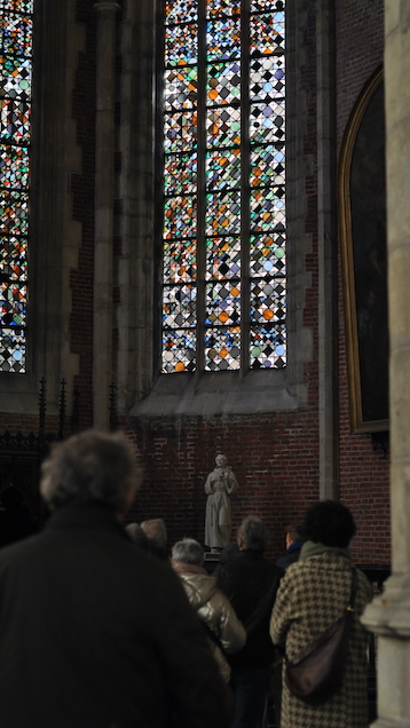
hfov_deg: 15.3
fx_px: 1526
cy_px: 363
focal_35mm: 79
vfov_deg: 26.8
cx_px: 214
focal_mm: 50
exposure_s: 1/30
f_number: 2.8
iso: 800
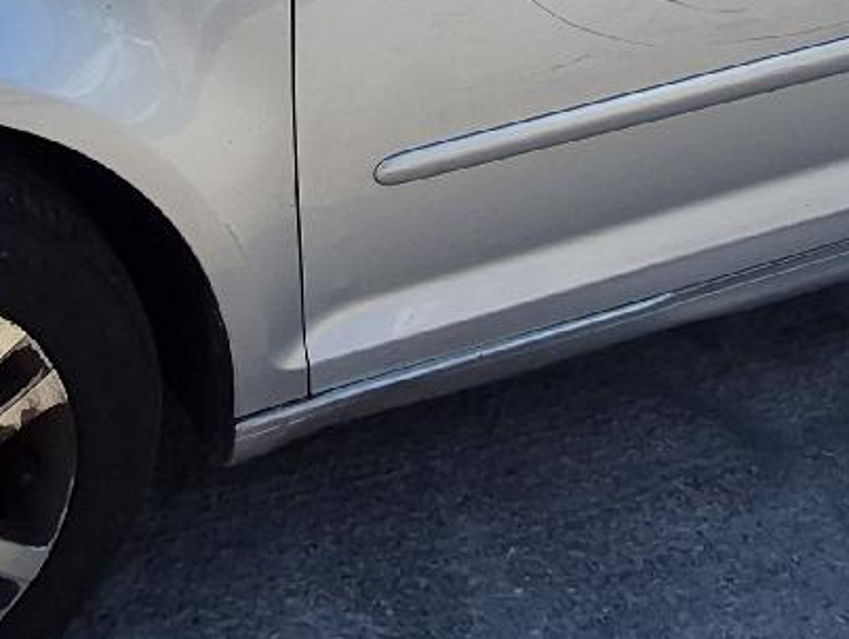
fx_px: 1424
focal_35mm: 58
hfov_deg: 33.1
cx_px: 324
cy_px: -143
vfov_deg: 23.0
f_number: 2.2
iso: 40
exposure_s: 1/2000
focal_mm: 1.74
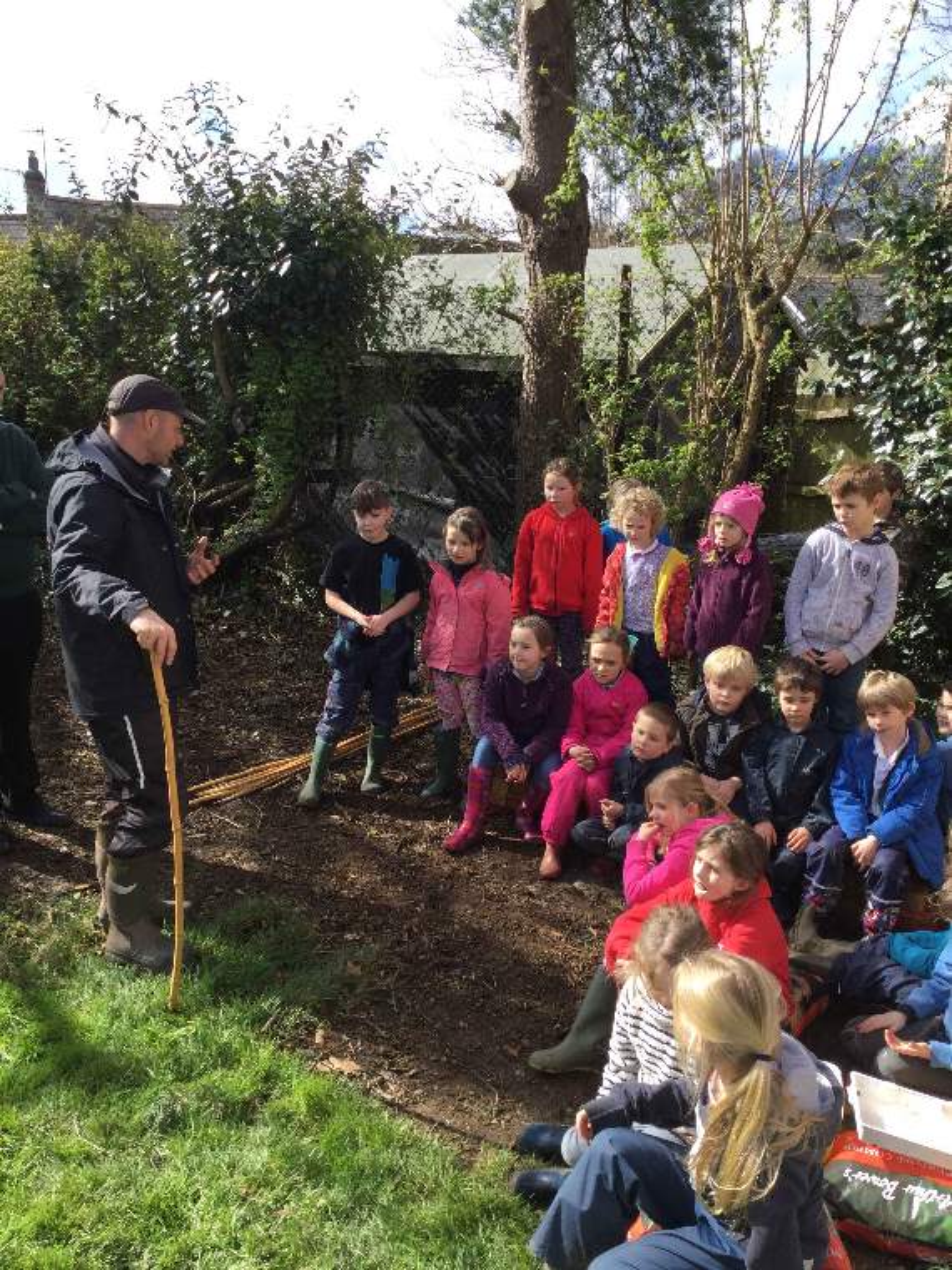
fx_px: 1137
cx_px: 476
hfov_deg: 45.4
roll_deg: +0.1
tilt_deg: -15.9
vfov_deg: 58.4
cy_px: 635
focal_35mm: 31
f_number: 2.4
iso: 25
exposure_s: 1/482
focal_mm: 3.3
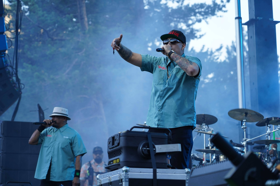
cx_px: 140
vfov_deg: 13.0
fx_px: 817
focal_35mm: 105
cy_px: 93
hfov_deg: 19.5
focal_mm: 105
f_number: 4
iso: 200
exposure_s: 1/125
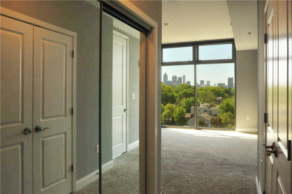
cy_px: 97
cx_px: 146
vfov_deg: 47.8
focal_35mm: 27
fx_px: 219
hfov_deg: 67.5
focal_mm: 18
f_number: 22
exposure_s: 1/60
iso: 800
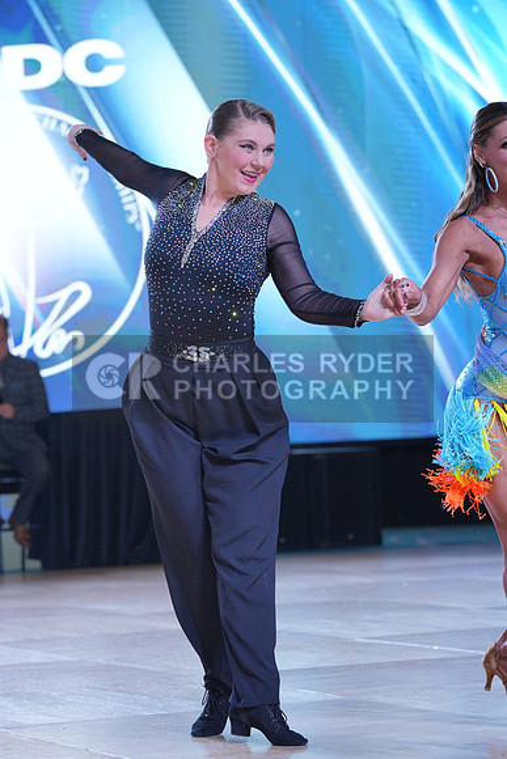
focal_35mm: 137
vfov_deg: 15.0
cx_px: 254
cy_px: 380
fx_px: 2892
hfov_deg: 10.0
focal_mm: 137
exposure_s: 1/400
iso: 1600
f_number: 5.6
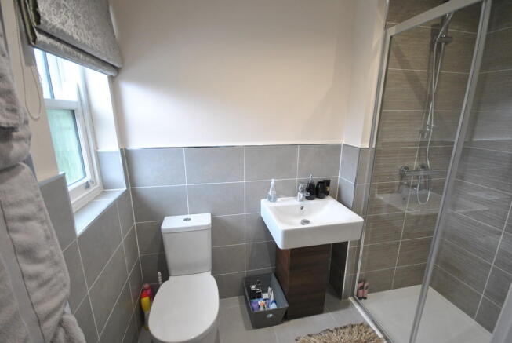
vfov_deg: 77.5
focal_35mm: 15
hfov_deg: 100.3
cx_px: 256
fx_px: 214
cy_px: 172
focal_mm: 10
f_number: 4
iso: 400
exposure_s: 1/25
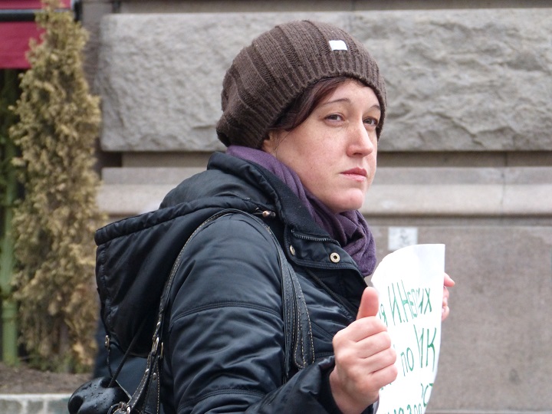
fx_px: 2185
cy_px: 207
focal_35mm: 137
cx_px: 276
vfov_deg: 10.8
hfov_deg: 14.4
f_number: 3.6
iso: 400
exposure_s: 1/30
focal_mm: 24.6
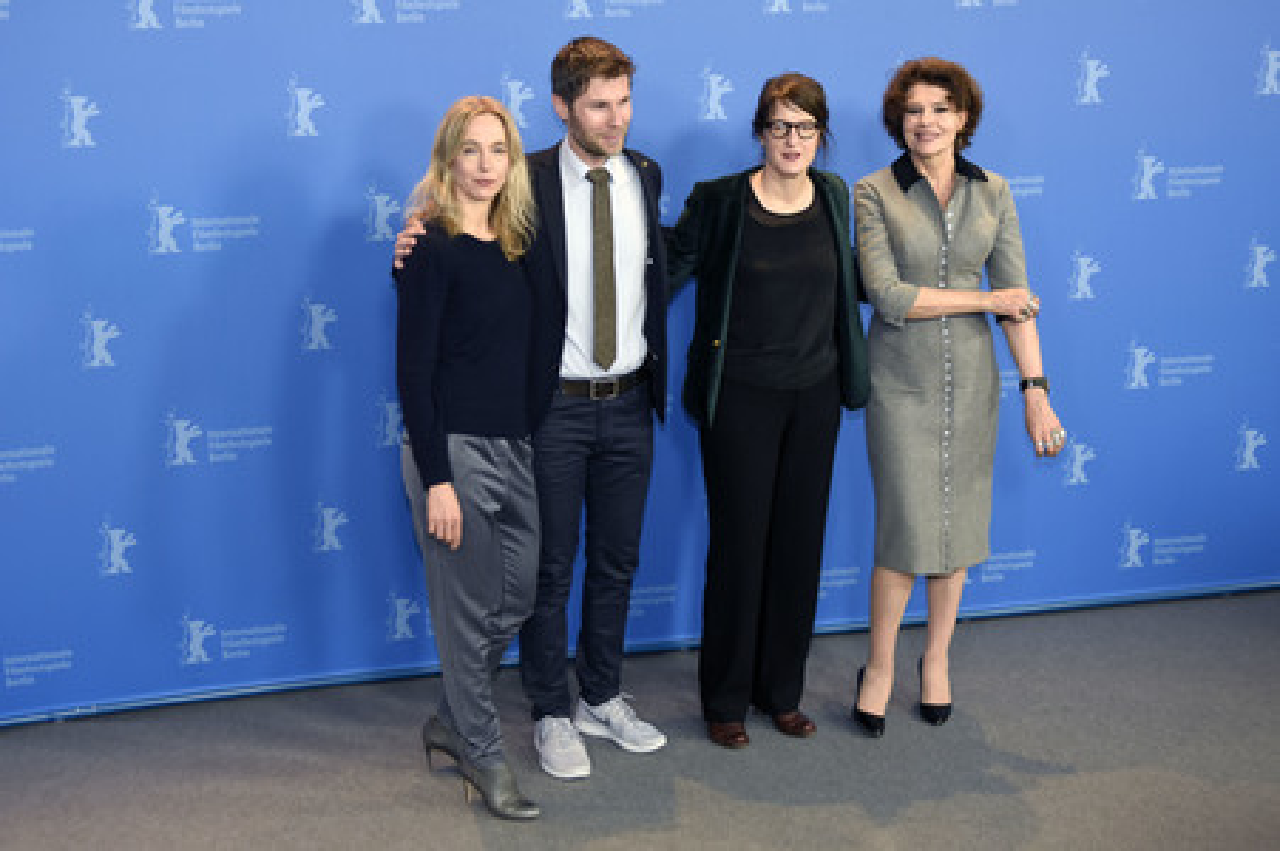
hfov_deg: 46.4
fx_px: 1492
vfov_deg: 31.8
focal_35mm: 42
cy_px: 426
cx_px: 640
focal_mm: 28
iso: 640
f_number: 3.2
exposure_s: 1/250
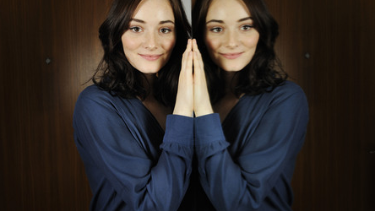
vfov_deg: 34.6
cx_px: 186
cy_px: 91
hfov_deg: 58.0
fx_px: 338
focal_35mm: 34
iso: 640
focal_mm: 32
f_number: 5
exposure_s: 1/320
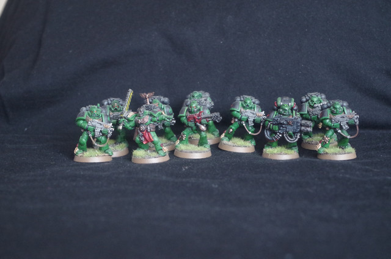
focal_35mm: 82
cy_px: 130
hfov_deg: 24.8
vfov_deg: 16.6
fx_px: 889
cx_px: 196
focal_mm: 55
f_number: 7.1
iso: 3200
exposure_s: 1/8
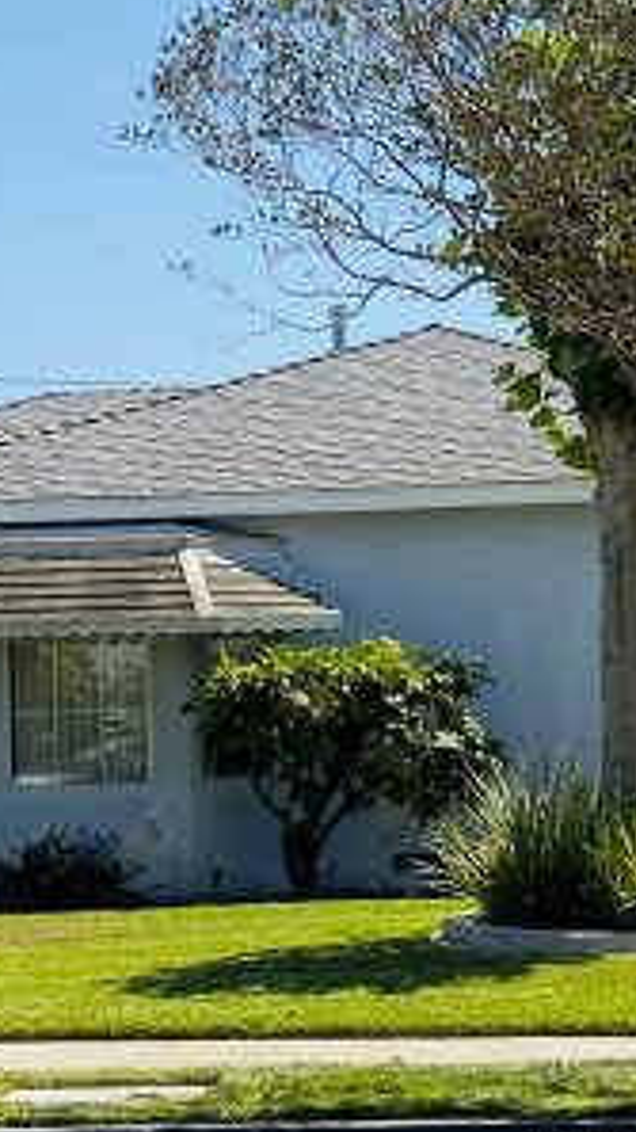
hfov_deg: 13.4
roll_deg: +0.2
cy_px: 457
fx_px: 2699
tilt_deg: +3.5
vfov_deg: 23.6
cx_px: 217
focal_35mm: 90
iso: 80
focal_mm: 6.76
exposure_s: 1/6024
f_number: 1.78
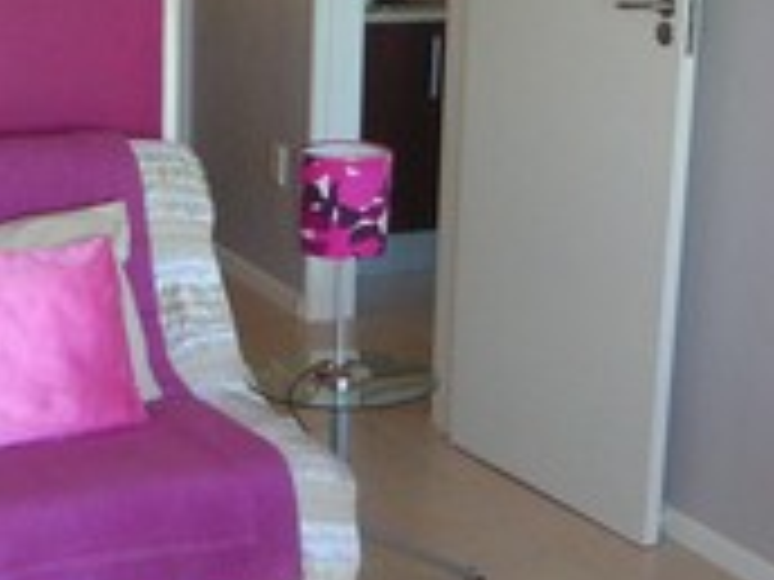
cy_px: 229
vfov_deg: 17.2
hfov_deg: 22.7
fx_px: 1923
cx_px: 459
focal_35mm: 86
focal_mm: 5.7
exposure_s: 1/45
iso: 160
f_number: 2.8
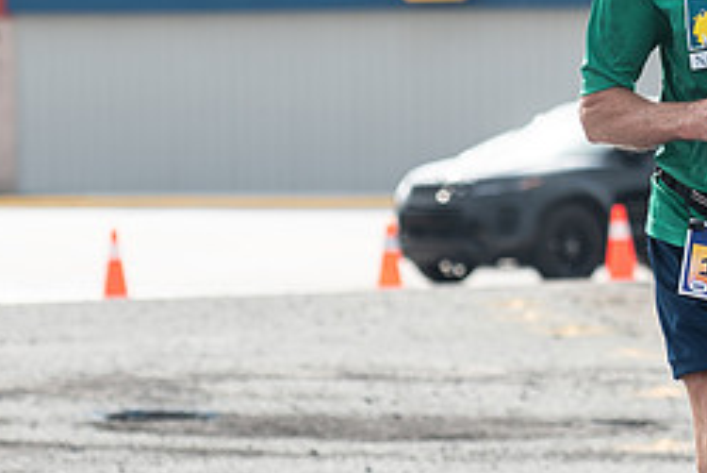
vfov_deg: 3.9
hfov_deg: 5.9
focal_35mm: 349
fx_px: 6858
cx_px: 755
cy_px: 28
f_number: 4.5
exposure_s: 1/1600
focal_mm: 100
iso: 250
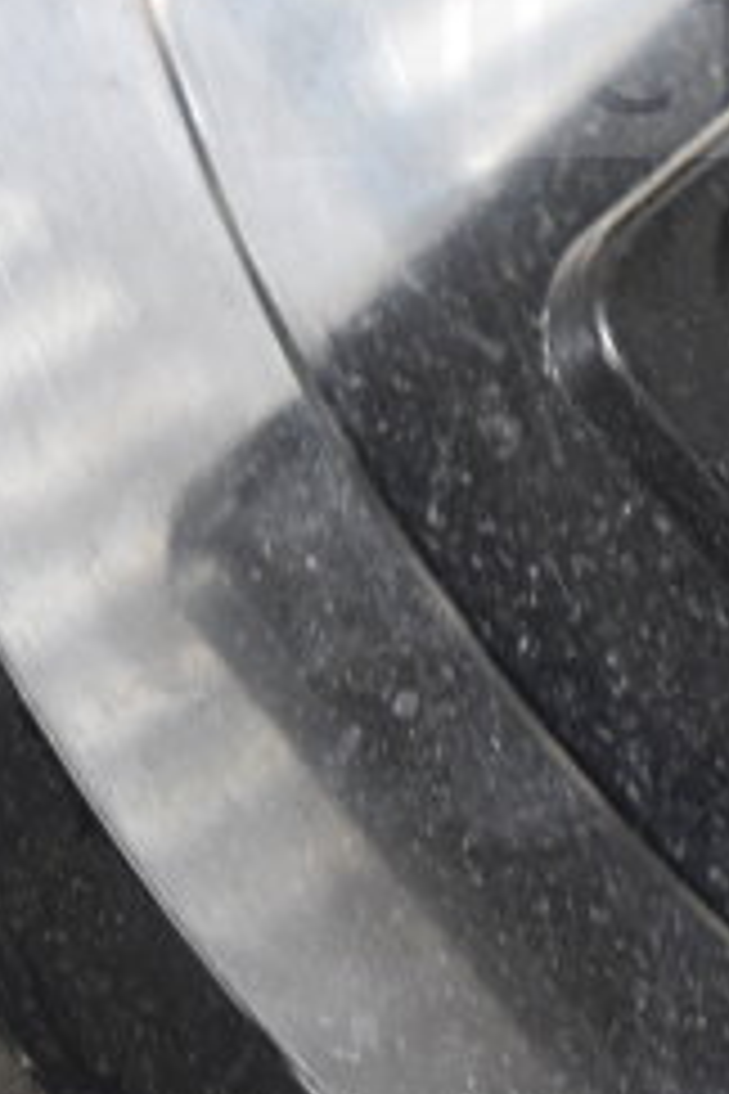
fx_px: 7897
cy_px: -200
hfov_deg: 5.3
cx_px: 770
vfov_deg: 7.9
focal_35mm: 260
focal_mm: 46
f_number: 5.3
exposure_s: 1/80
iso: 1400
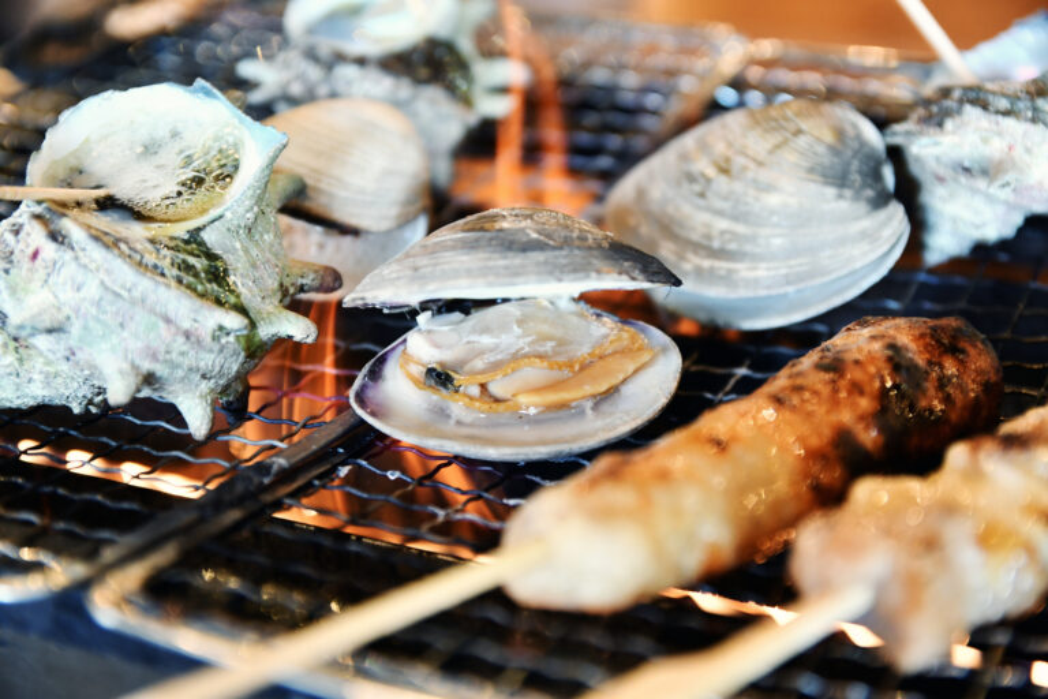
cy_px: 350
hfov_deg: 27.0
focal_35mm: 75
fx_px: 2183
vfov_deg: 18.2
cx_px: 524
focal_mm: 50
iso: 800
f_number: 3.2
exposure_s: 1/80
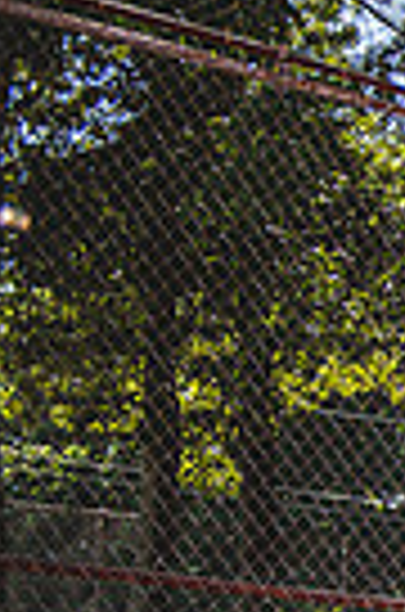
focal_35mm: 154
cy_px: 614
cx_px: 1260
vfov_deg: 13.2
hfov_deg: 7.6
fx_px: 2612
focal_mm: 36
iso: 100
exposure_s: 1/800
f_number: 5.6
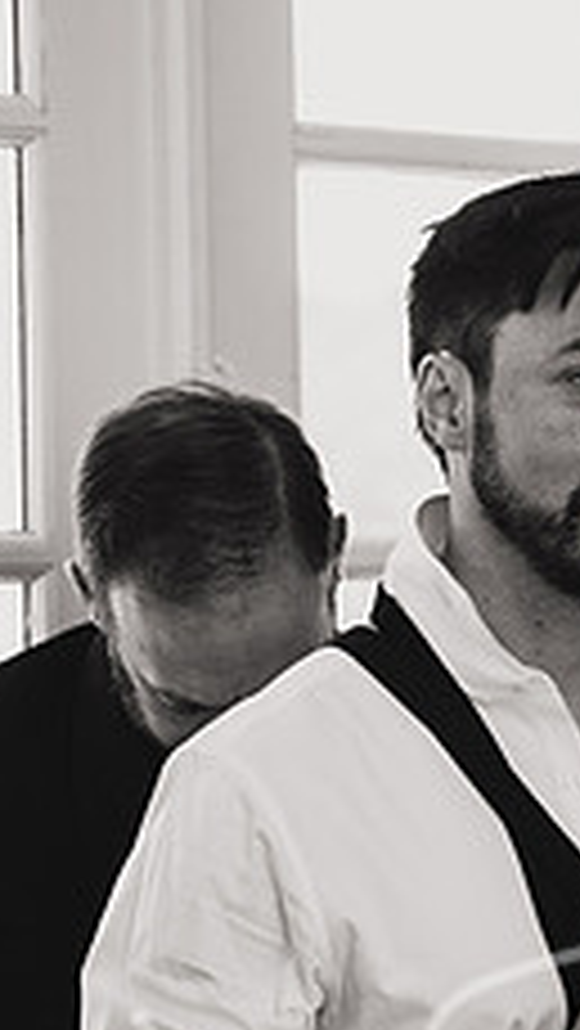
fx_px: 4315
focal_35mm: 158
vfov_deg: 13.6
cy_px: 600
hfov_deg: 7.6
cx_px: 872
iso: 320
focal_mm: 59.6
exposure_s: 1/160
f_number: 3.2
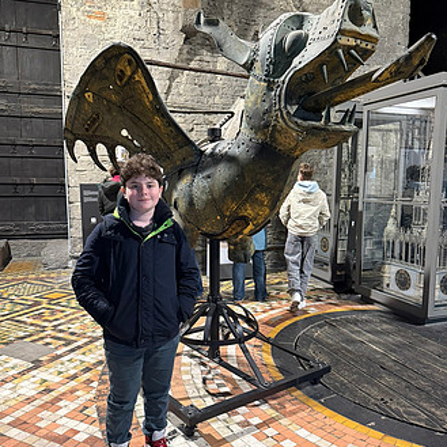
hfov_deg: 55.6
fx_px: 424
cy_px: 234
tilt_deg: -7.4
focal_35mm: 29
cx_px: 220
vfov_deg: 55.6
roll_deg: -0.5
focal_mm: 6.76
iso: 500
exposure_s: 1/50
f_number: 1.78
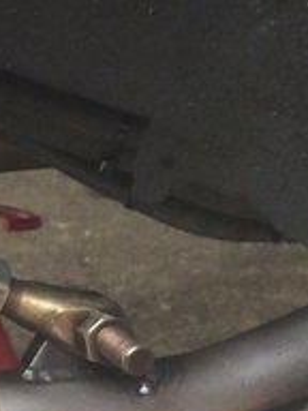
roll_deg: +1.8
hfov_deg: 7.3
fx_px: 2147
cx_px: -599
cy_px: 242
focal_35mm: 181
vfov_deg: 10.9
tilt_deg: -17.4
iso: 50
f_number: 2.2
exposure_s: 1/120
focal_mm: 4.15
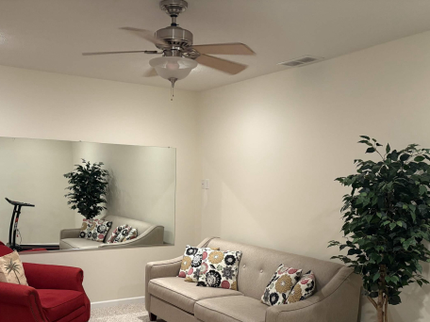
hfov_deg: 48.9
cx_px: 191
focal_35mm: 38
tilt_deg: -7.0
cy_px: 234
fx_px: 472
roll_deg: -1.3
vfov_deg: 37.0
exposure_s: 1/60
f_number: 1.6
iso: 320
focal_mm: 5.96
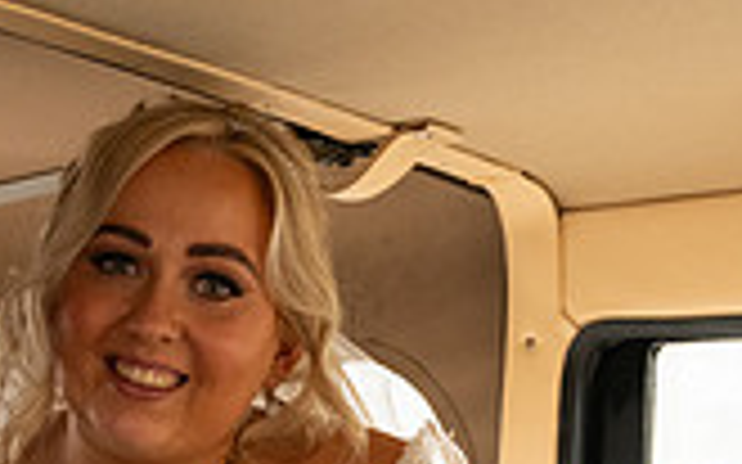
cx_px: 18
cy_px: 502
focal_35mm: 86
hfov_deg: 23.2
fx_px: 1738
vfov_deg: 14.8
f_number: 3.5
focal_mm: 24
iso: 800
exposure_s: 1/160
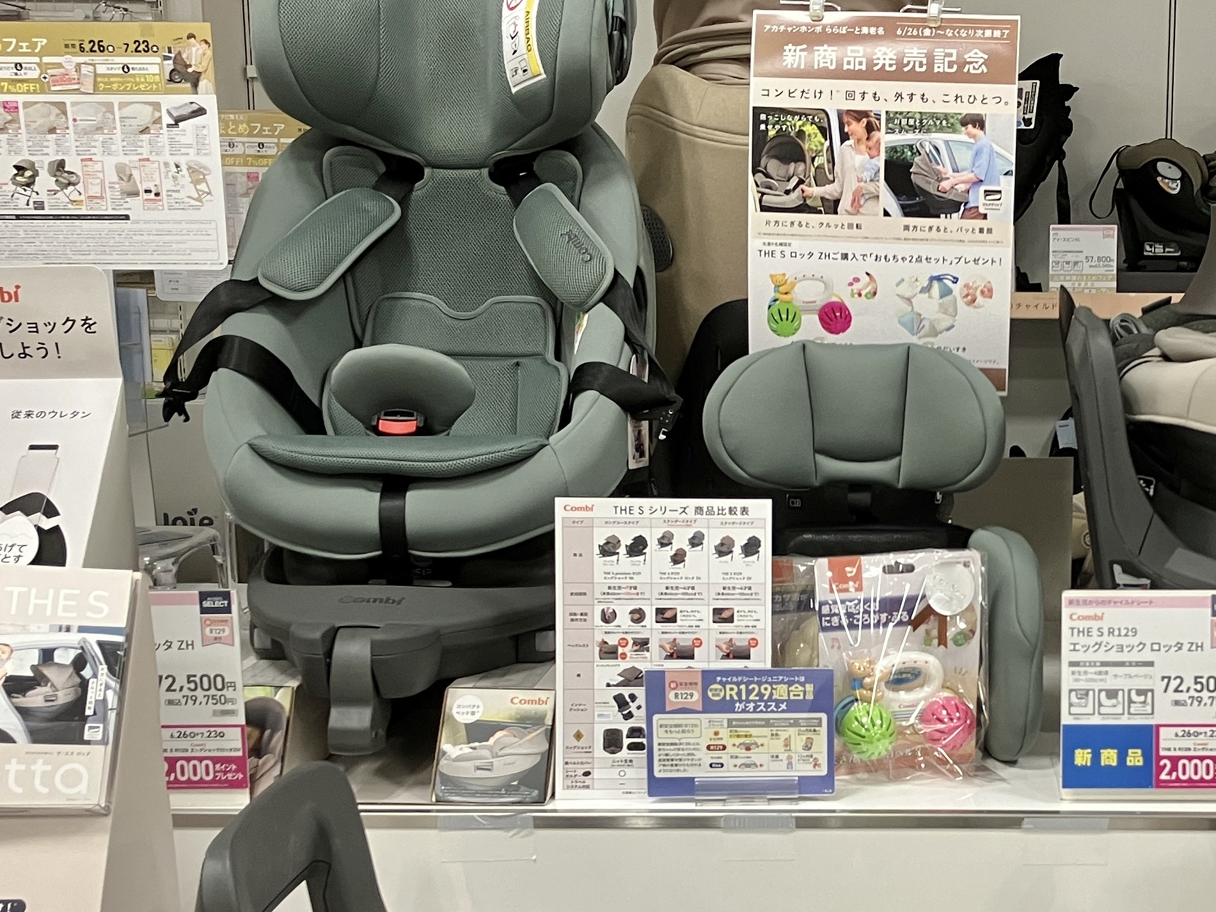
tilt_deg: -9.8
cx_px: 952
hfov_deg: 34.6
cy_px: 696
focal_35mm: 54
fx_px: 1897
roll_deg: -1.3
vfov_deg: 26.6
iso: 64
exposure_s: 1/50
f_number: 1.8
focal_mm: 3.99
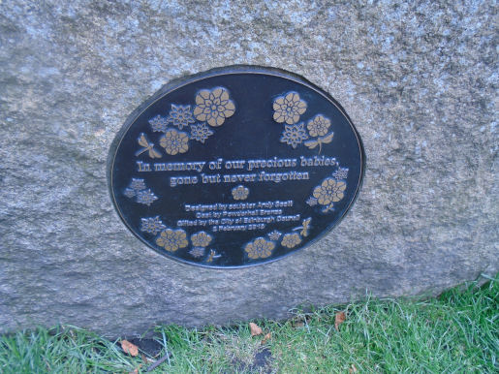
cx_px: 250
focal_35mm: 26
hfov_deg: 67.3
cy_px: 187
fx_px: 375
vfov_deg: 53.0
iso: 100
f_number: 3.2
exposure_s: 1/125
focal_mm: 4.6
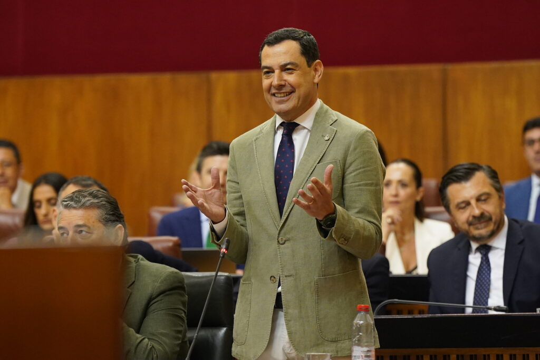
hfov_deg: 9.0
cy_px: 180
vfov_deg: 6.0
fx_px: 3435
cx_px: 270
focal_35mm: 229
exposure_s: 1/400
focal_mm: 153
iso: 4000
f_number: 3.2
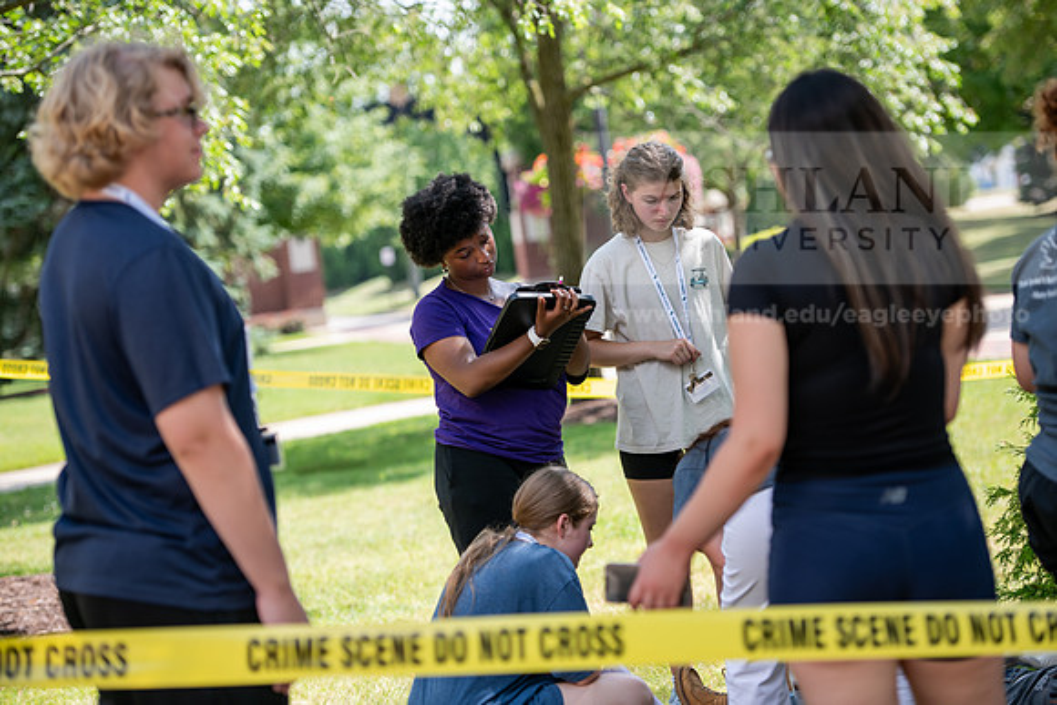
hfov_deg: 19.5
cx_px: 528
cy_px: 352
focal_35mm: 105
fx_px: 3083
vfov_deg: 13.0
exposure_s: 1/400
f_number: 3.2
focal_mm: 105
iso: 125
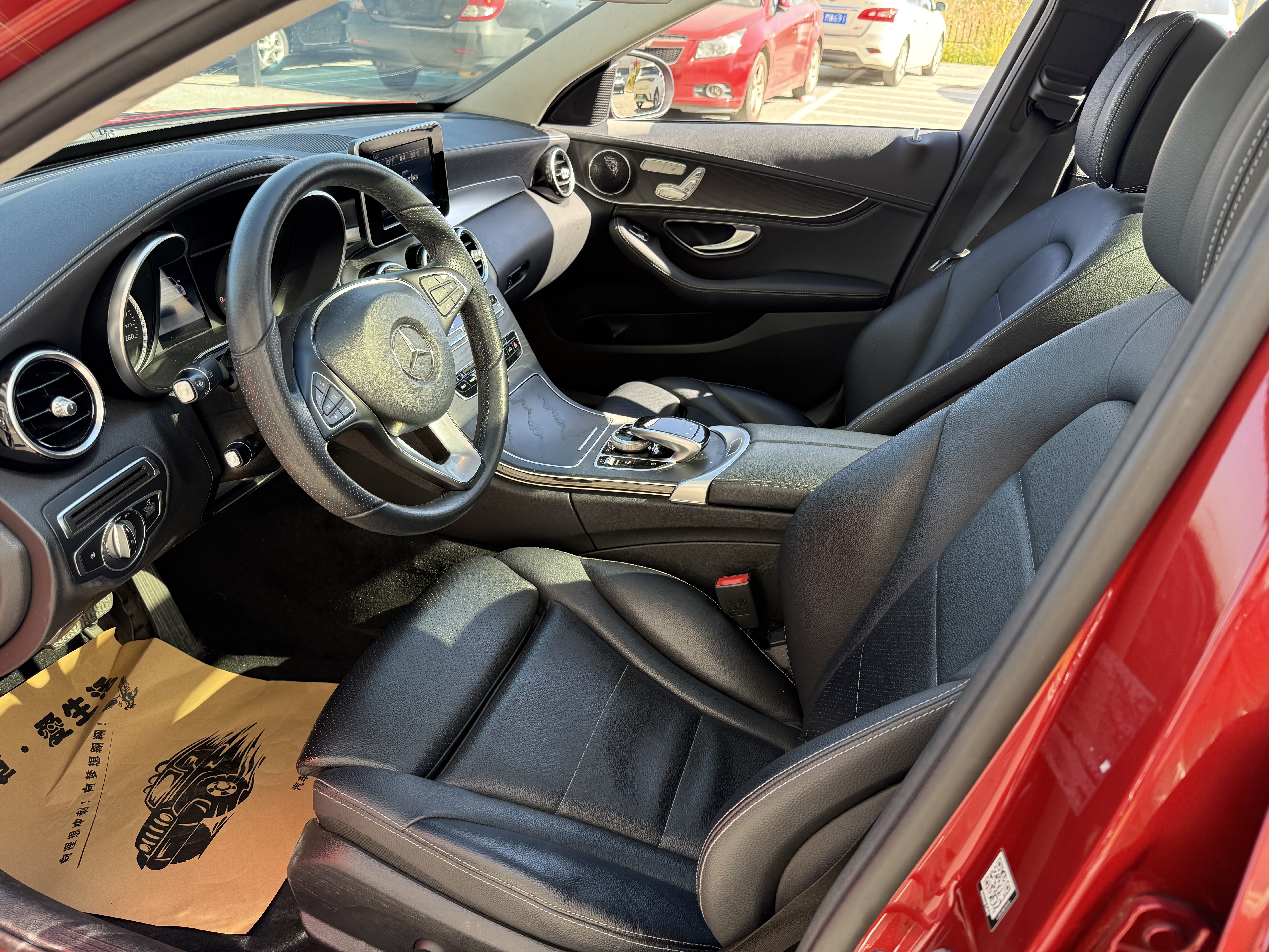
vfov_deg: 56.8
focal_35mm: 24
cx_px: 634
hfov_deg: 71.6
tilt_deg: -28.7
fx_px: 880
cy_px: 476
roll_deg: -3.6
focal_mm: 6.76
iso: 160
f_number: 1.78
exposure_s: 1/238
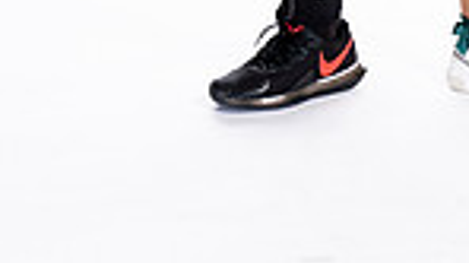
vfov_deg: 5.6
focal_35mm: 207
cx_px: 374
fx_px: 2572
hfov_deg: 10.4
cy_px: -390
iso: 400
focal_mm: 65
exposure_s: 1/250
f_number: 5.6
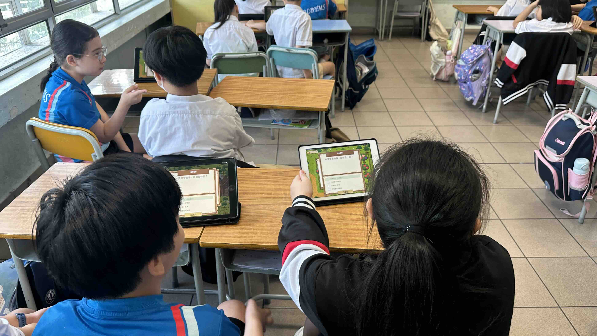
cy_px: 163
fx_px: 427
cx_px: 292
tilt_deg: -27.0
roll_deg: -1.3
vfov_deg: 42.9
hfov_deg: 69.9
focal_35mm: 27
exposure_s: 1/100
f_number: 1.78
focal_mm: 6.86
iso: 125
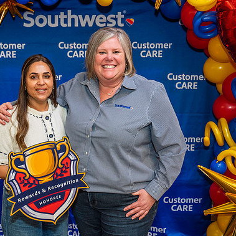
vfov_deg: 32.8
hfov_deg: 32.5
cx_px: 80
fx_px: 401
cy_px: 117
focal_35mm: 52
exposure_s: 1/160
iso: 1250
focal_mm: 40
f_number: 4
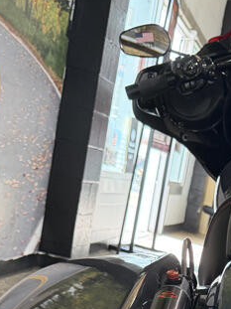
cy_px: 415
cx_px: 259
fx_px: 703
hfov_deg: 17.9
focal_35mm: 79
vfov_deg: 21.9
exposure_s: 1/120
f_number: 1.78
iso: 400
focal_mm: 6.76
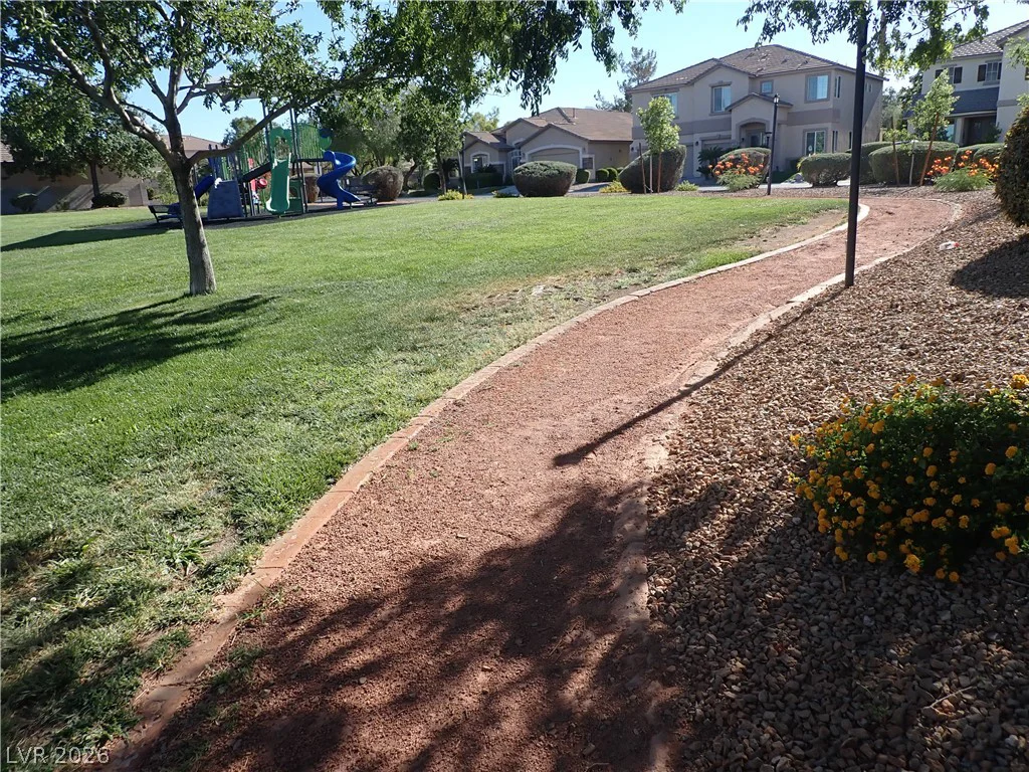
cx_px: 514
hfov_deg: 69.4
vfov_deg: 54.9
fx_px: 743
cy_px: 386
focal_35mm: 25
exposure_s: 1/800
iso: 100
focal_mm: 4.5
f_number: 2.8
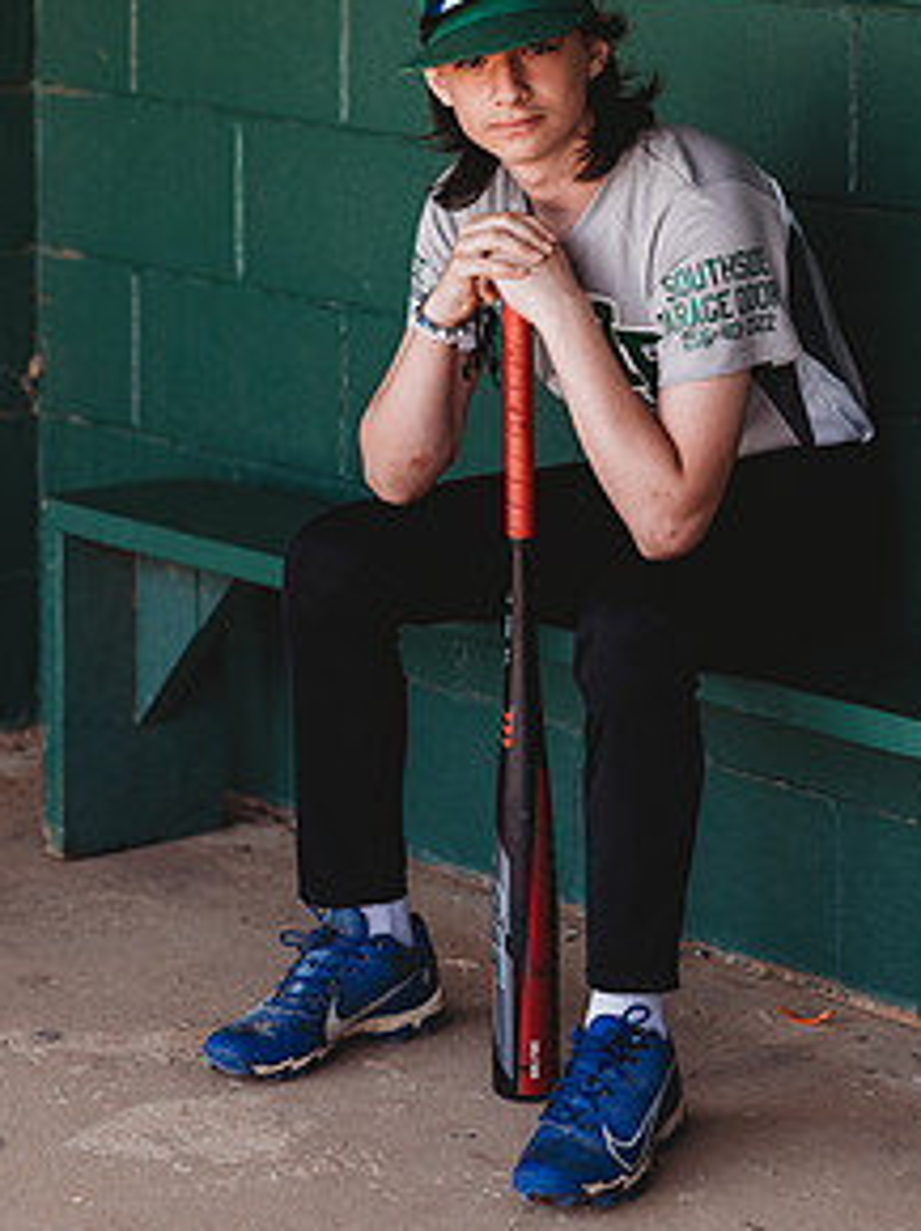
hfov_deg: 11.7
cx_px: 531
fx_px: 4512
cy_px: 331
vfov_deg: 15.5
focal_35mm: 127
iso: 200
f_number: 2.8
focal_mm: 85
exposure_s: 1/400
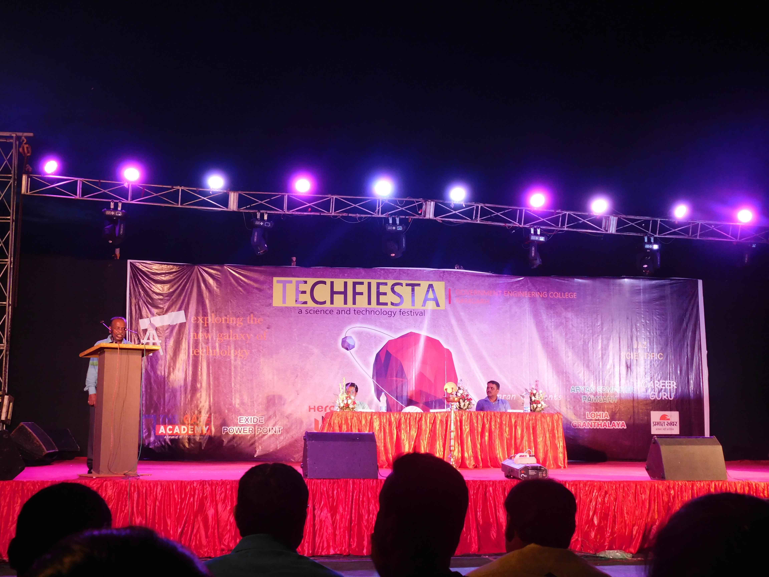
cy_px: 288
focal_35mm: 45
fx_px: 1000
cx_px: 384
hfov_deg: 42.1
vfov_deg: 32.2
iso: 320
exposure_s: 1/30
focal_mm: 8
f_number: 3.7
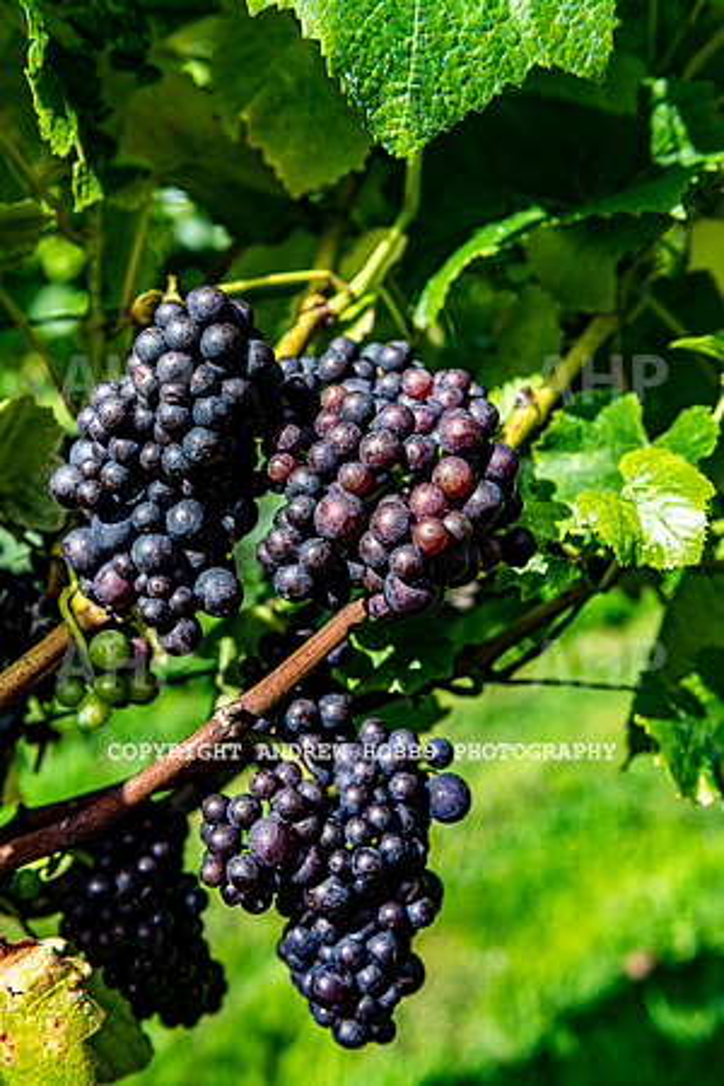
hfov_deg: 33.4
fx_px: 1207
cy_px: 543
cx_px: 362
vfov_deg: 48.5
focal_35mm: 40
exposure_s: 1/500
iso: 110
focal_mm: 40
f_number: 5.6
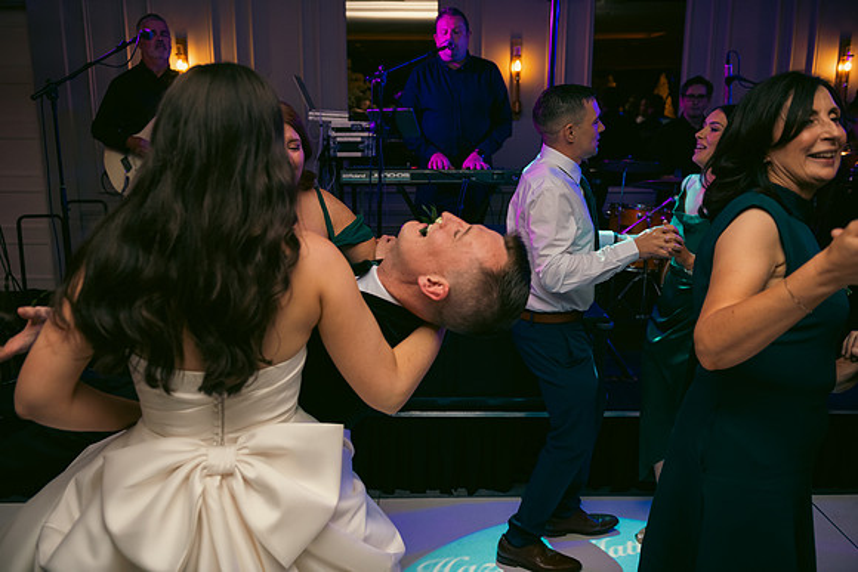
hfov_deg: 58.7
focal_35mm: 32
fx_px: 763
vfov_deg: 41.1
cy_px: 286
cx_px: 429
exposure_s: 1/160
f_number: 3.5
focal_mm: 32
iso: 800
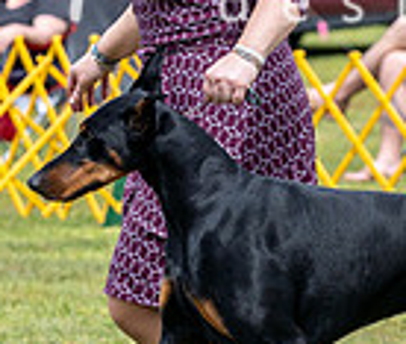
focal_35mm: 511
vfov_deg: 3.1
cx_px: 335
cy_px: 113
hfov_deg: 3.7
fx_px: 6286
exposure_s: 1/640
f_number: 4.5
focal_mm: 112
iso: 100
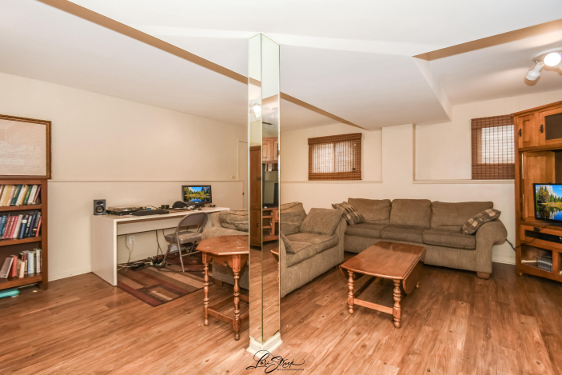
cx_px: 276
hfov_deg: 96.7
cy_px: 176
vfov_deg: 73.7
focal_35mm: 16
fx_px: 250
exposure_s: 1/80
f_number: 8
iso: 400
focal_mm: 10
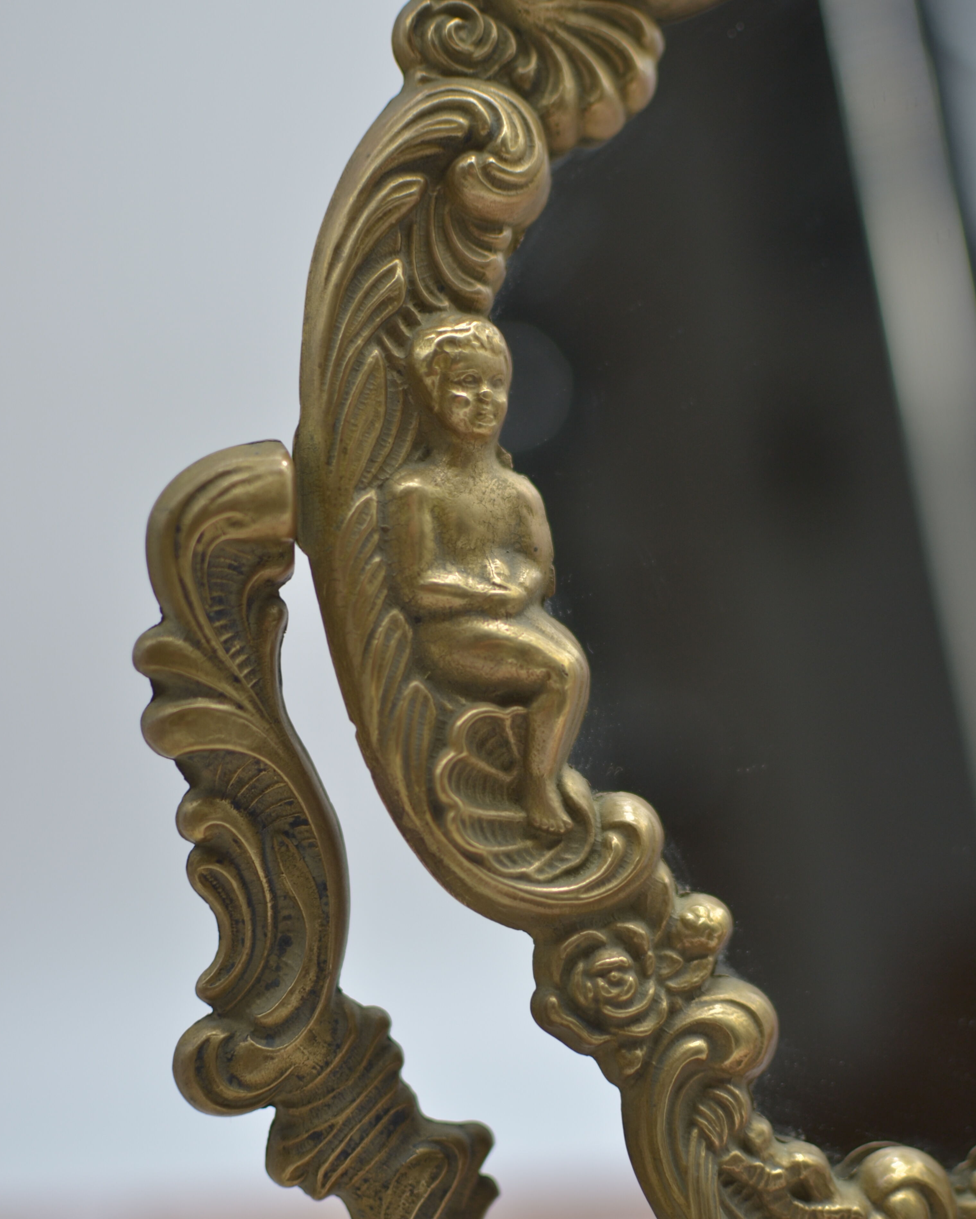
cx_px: 487
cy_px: 645
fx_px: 2151
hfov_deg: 25.6
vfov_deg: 31.7
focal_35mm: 60
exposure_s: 1/500
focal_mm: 35
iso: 100
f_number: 1.8
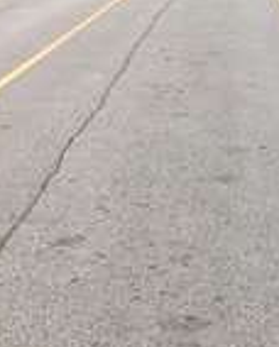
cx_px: 423
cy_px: 46
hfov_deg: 17.8
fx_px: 793
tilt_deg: -8.7
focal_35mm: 77
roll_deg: -1.0
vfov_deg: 24.1
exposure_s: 1/873
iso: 20
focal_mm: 4
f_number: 1.8
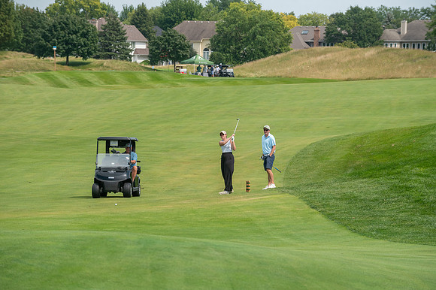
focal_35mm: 218
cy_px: 151
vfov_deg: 6.3
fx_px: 2638
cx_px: 217
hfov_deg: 9.4
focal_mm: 200
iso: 250
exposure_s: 1/2000
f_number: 5
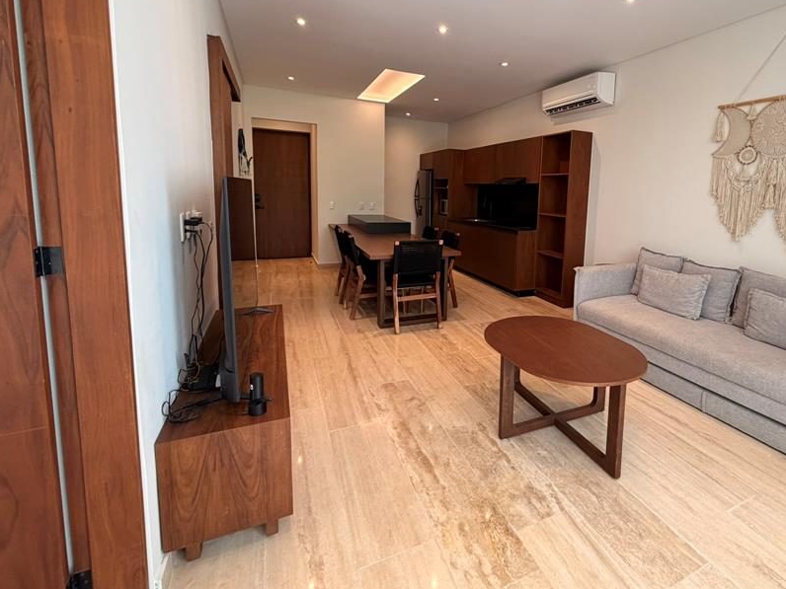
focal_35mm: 18
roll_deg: -2.1
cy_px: 241
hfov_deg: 86.2
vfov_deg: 71.0
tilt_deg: -6.8
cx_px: 488
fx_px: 409
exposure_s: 1/120
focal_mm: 2.22
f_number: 2.2
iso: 200
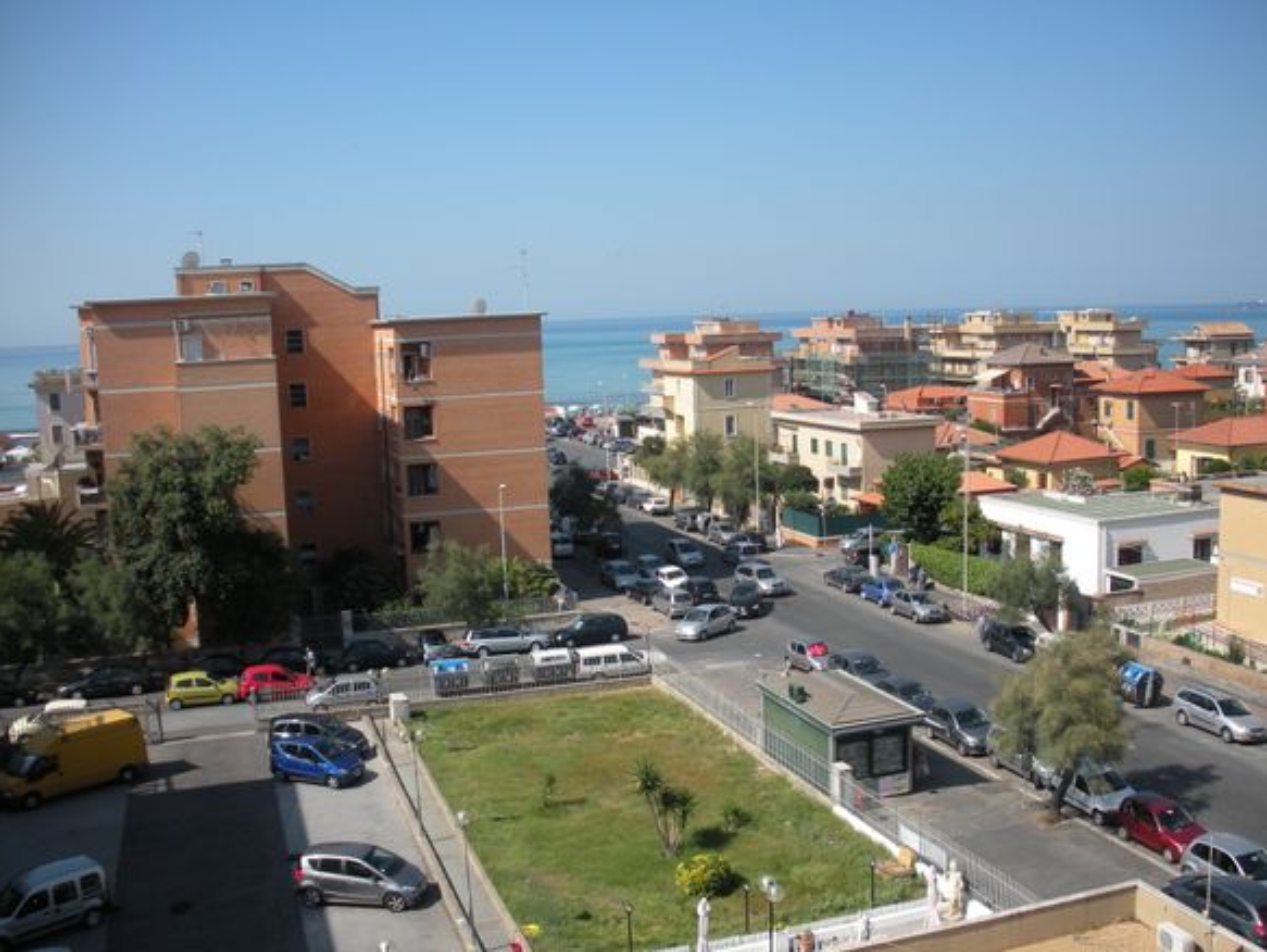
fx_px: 1318
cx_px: 645
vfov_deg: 39.7
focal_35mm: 36
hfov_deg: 51.3
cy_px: 467
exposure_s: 1/706
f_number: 3.5
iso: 64
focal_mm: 6.3
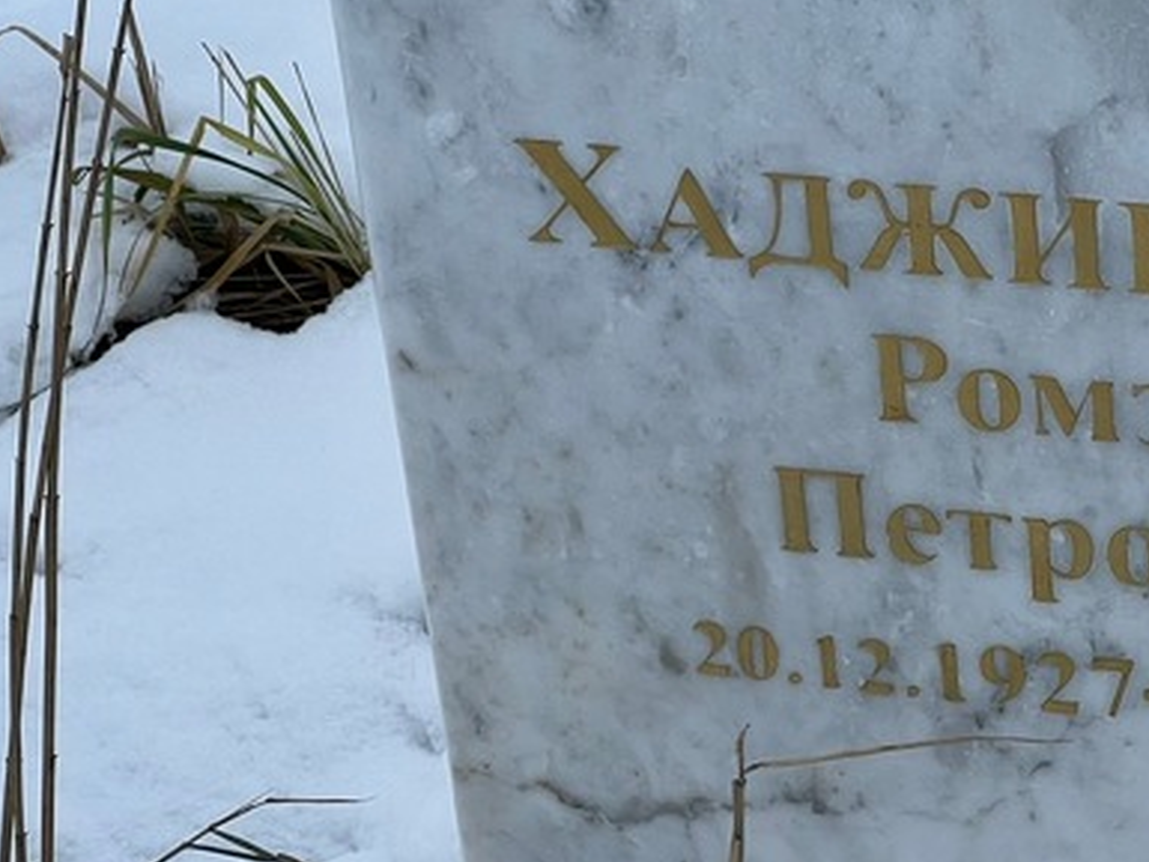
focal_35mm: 160
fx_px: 5312
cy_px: 430
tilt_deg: -33.6
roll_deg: +3.1
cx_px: 1065
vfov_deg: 9.3
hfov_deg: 12.2
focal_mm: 9
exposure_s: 1/105
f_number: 2.8
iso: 32
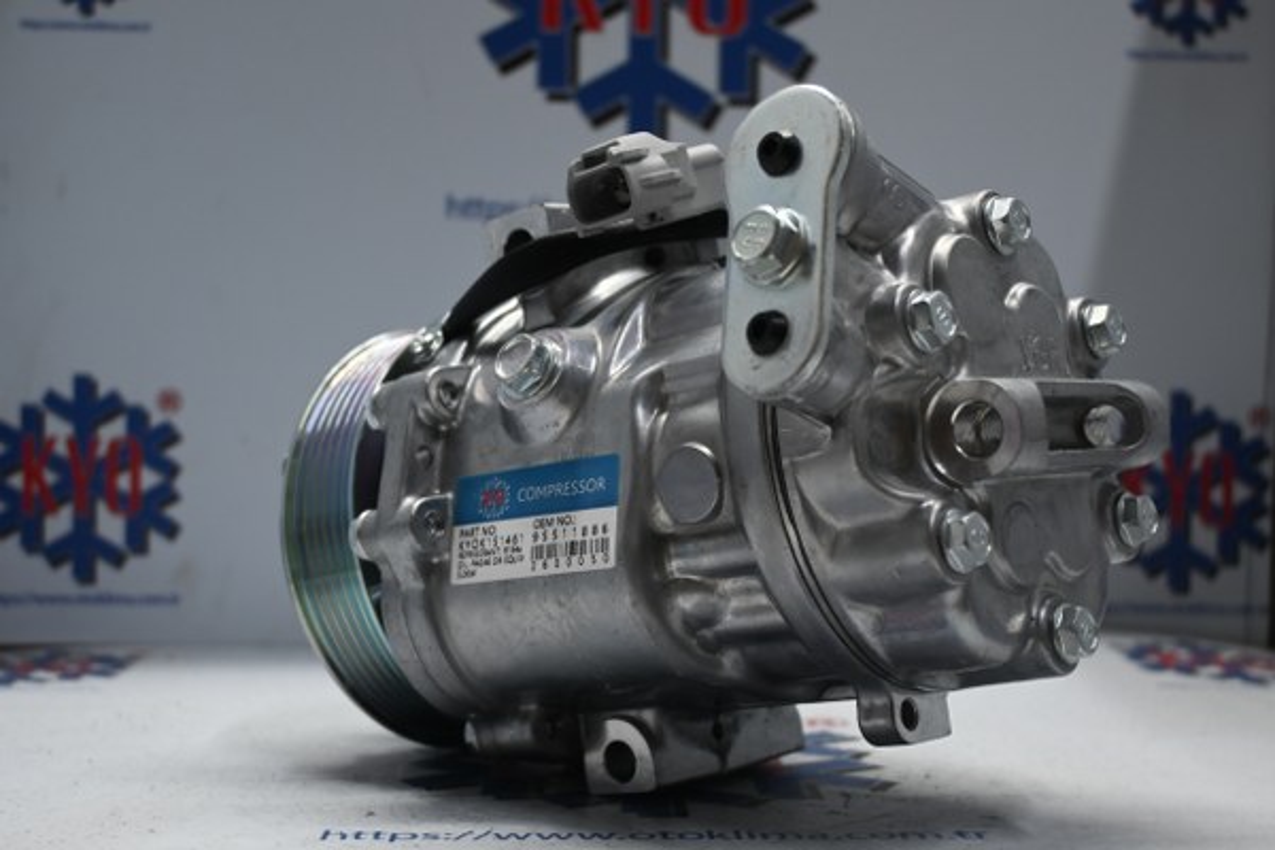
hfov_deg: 40.5
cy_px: 425
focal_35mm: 49
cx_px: 638
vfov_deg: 27.7
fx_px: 1726
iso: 560
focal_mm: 32.5
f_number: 5
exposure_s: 1/50
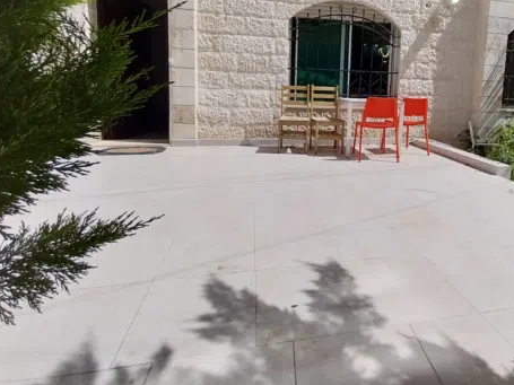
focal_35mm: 20
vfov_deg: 63.5
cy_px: 115
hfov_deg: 79.6
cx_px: 334
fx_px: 297
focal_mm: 1.3
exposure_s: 1/2181
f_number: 2.2
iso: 64
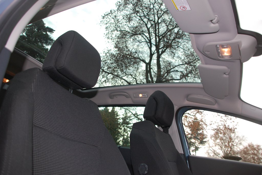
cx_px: 131
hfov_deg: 67.4
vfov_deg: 47.9
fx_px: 196
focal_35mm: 27
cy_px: 88
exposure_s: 1/320
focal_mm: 18
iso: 400
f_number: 3.5
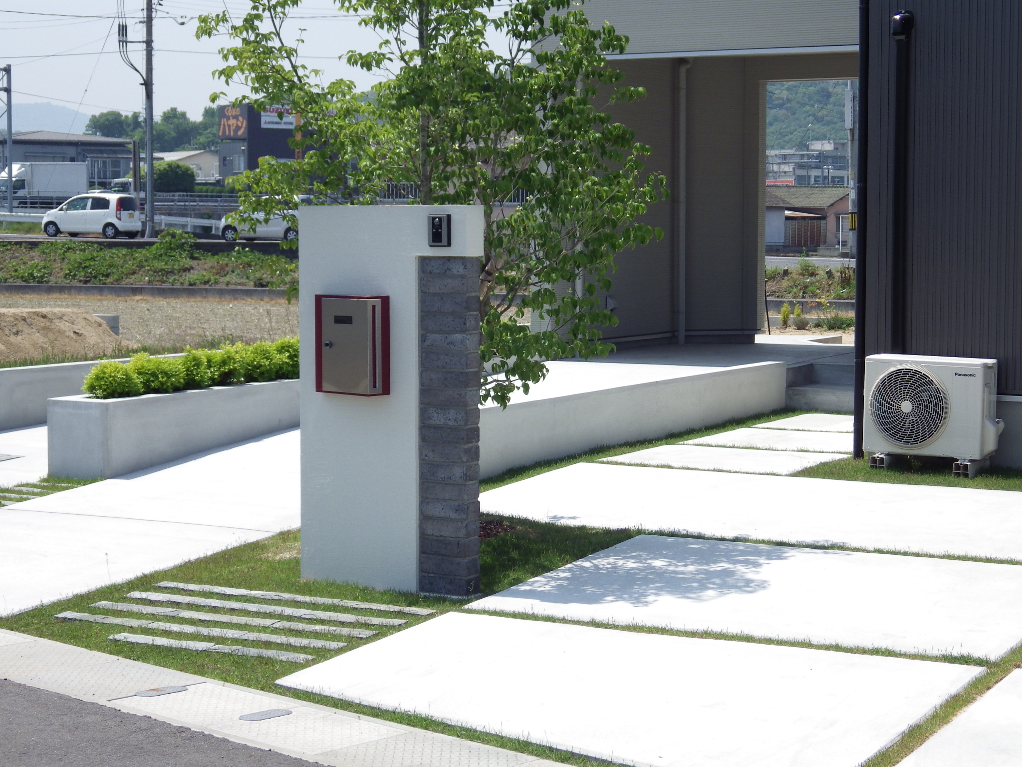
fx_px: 2096
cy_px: 384
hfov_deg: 27.4
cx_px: 511
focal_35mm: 71
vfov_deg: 20.7
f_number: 4.2
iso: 100
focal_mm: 12.8
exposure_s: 1/640
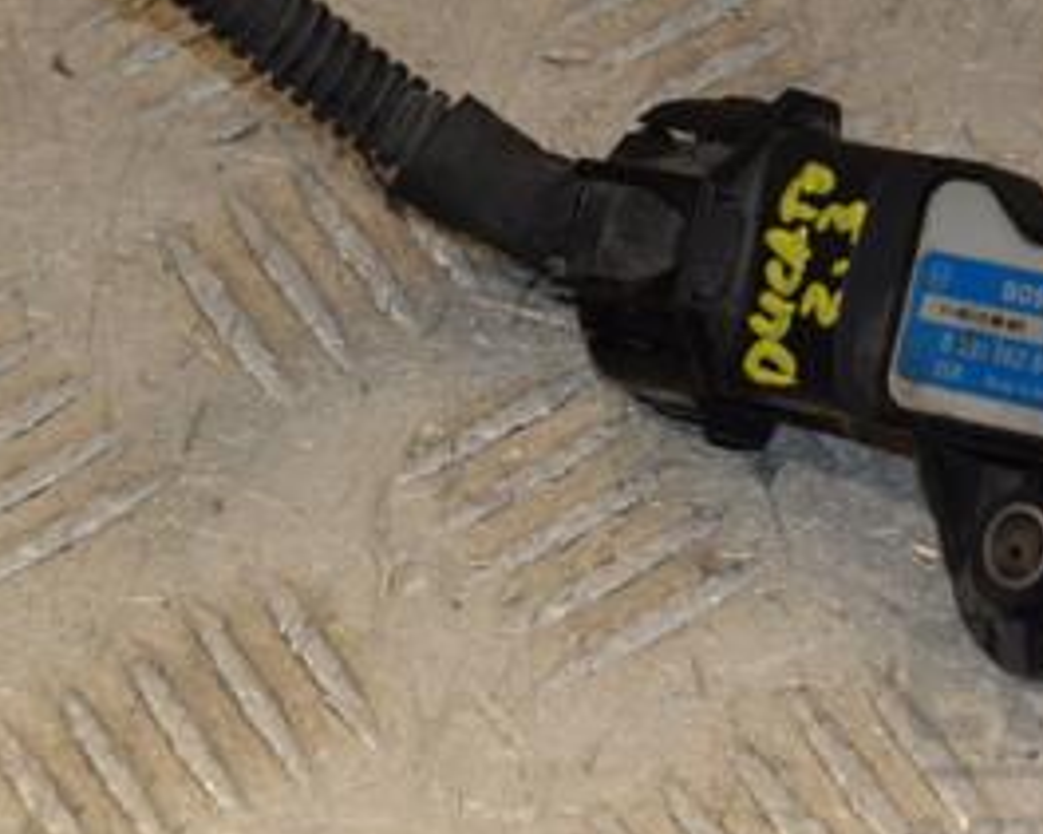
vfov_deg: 6.9
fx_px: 6912
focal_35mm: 224
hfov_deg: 8.6
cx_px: 834
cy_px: 154
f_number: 9
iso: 800
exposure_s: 1/200
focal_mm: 70
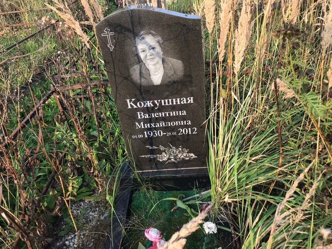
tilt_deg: -33.4
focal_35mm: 28
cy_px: 124
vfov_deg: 49.7
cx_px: 166
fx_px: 269
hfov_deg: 63.4
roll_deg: +8.2
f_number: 1.8
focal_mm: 3.99
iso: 20
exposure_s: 1/397
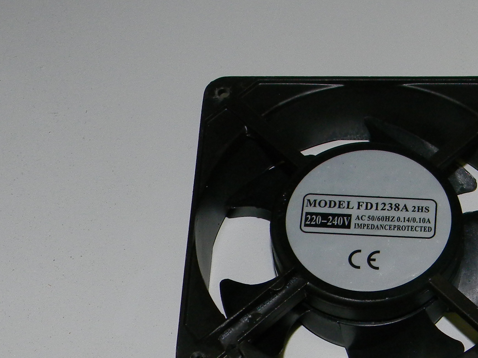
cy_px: 290
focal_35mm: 83
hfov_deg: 23.1
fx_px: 1146
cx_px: 410
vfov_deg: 17.6
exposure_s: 1/30
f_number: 3.7
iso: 200
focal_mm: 6.4
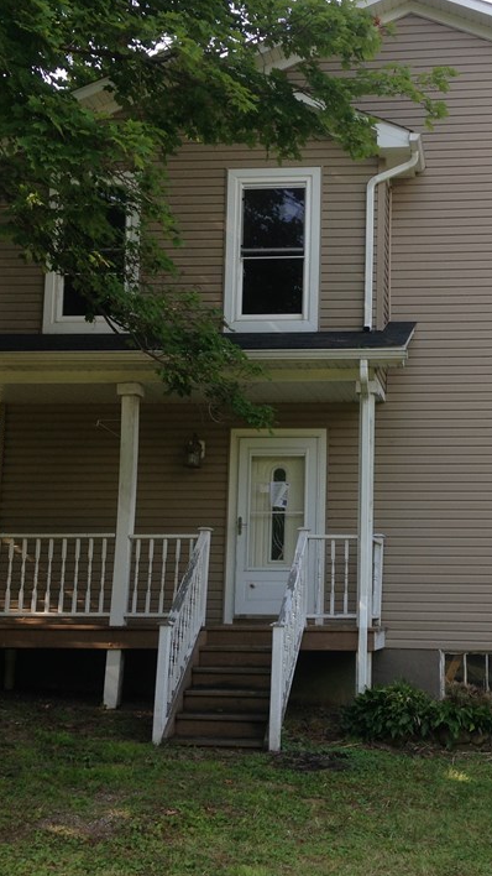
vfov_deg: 39.9
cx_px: 371
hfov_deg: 22.8
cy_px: 423
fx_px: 1207
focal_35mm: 52
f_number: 2.4
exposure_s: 1/278
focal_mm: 4.12
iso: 50
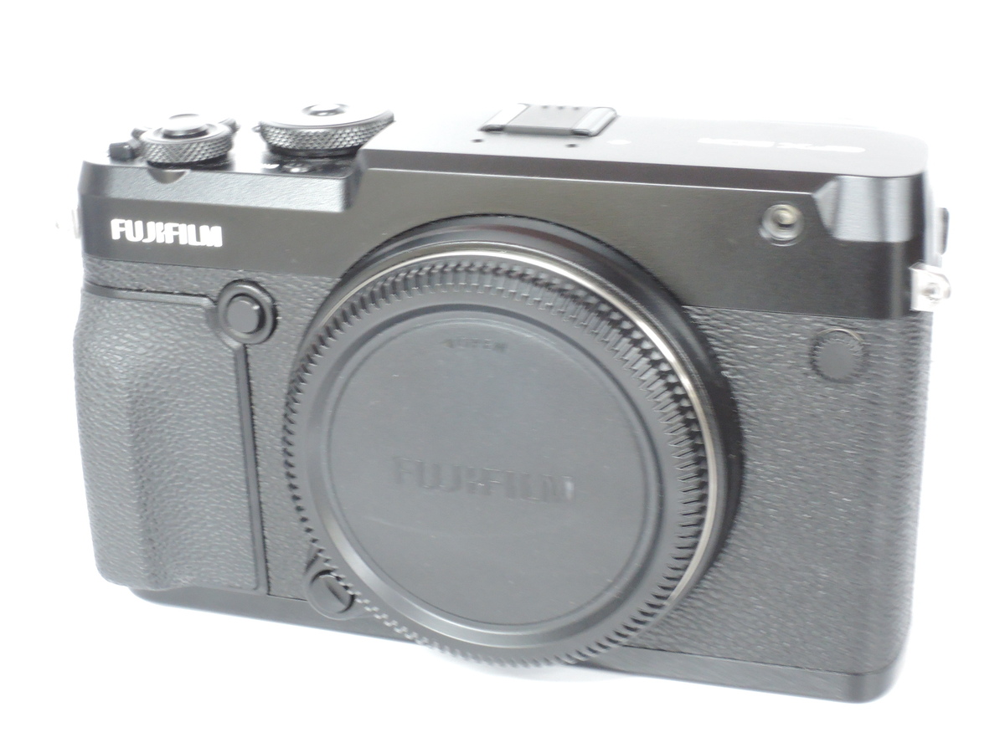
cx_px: 502
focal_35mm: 60
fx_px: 1742
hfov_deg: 32.2
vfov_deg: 24.4
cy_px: 376
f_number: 7.3
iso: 800
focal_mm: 12.8
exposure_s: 1/5
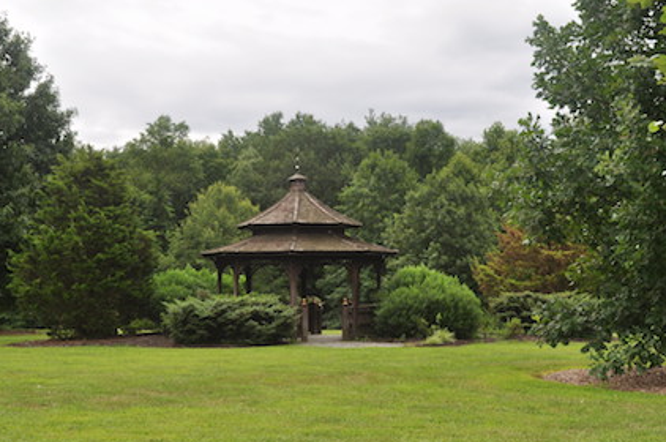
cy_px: 234
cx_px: 281
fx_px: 1182
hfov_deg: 31.4
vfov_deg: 21.2
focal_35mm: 64
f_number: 10
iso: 280
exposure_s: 1/250
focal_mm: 36
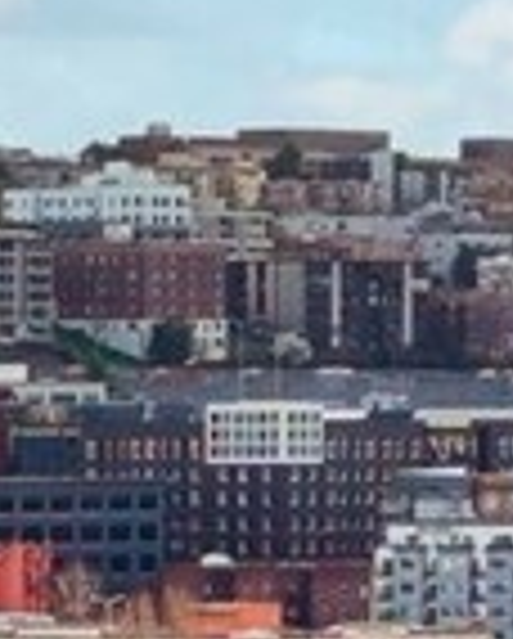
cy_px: 137
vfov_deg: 4.1
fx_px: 8901
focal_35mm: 470
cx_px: 3089
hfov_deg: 3.0
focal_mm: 28
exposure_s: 1/350
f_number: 8
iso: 100
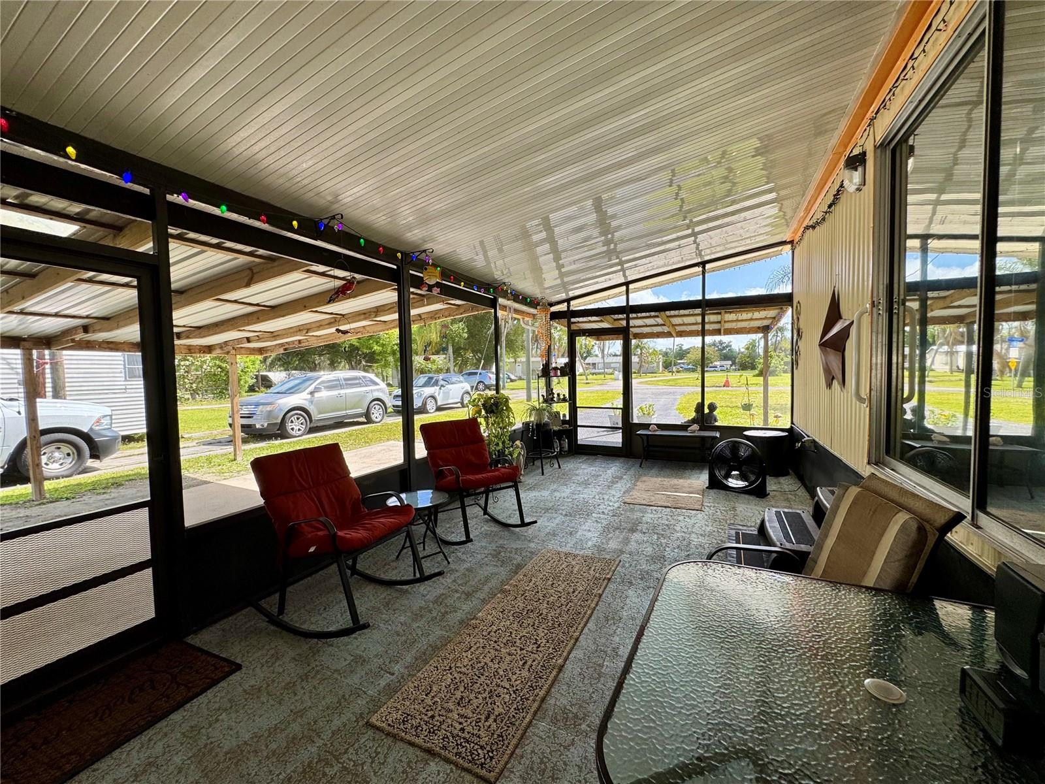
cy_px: 392
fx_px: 423
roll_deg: +1.0
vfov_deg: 85.7
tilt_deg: -3.7
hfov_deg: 102.1
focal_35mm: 14
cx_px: 522
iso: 40
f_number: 2.2
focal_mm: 2.22
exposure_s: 1/328
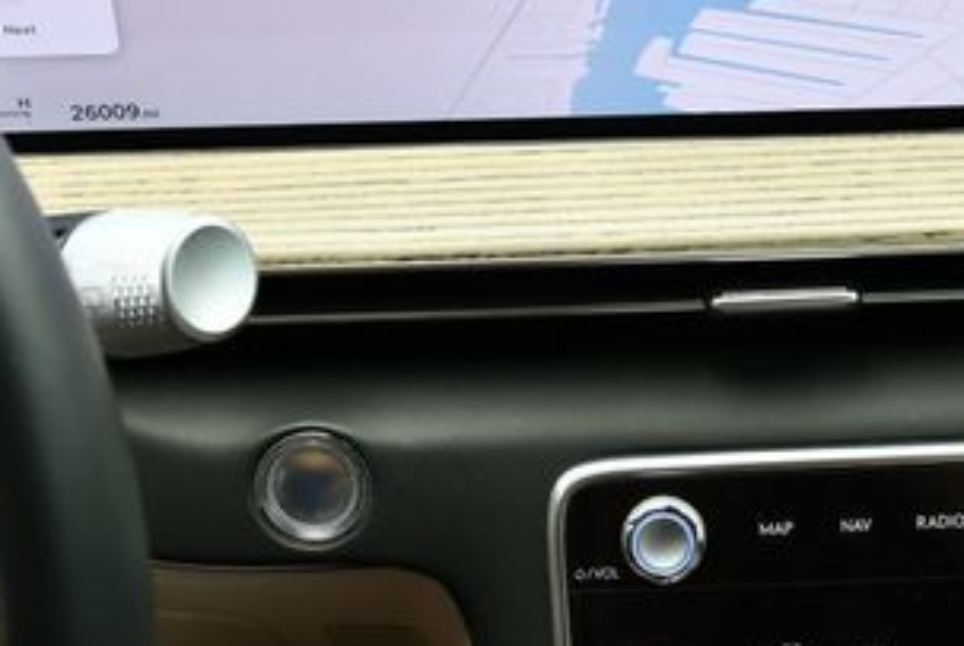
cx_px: 795
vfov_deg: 17.9
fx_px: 2038
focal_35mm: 76
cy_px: 143
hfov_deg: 26.0
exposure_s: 1/250
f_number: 4.5
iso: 400
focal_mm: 18
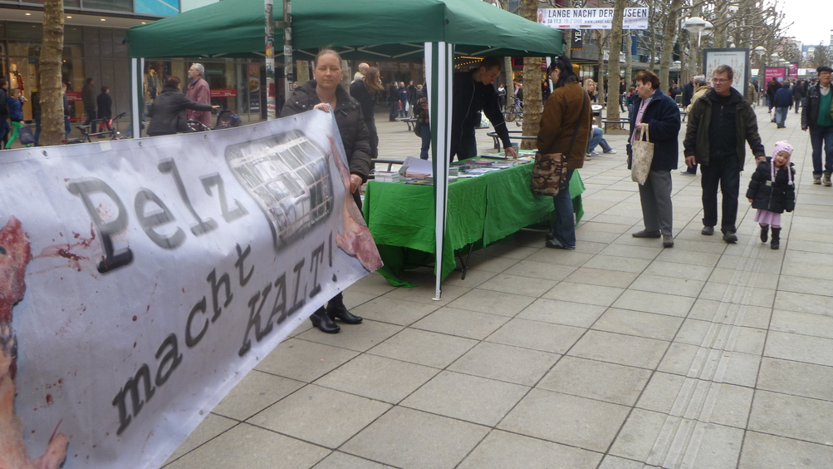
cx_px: 415
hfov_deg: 59.5
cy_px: 197
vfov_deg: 35.5
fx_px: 729
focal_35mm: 33
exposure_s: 1/100
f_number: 3.4
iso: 80
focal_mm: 5.4
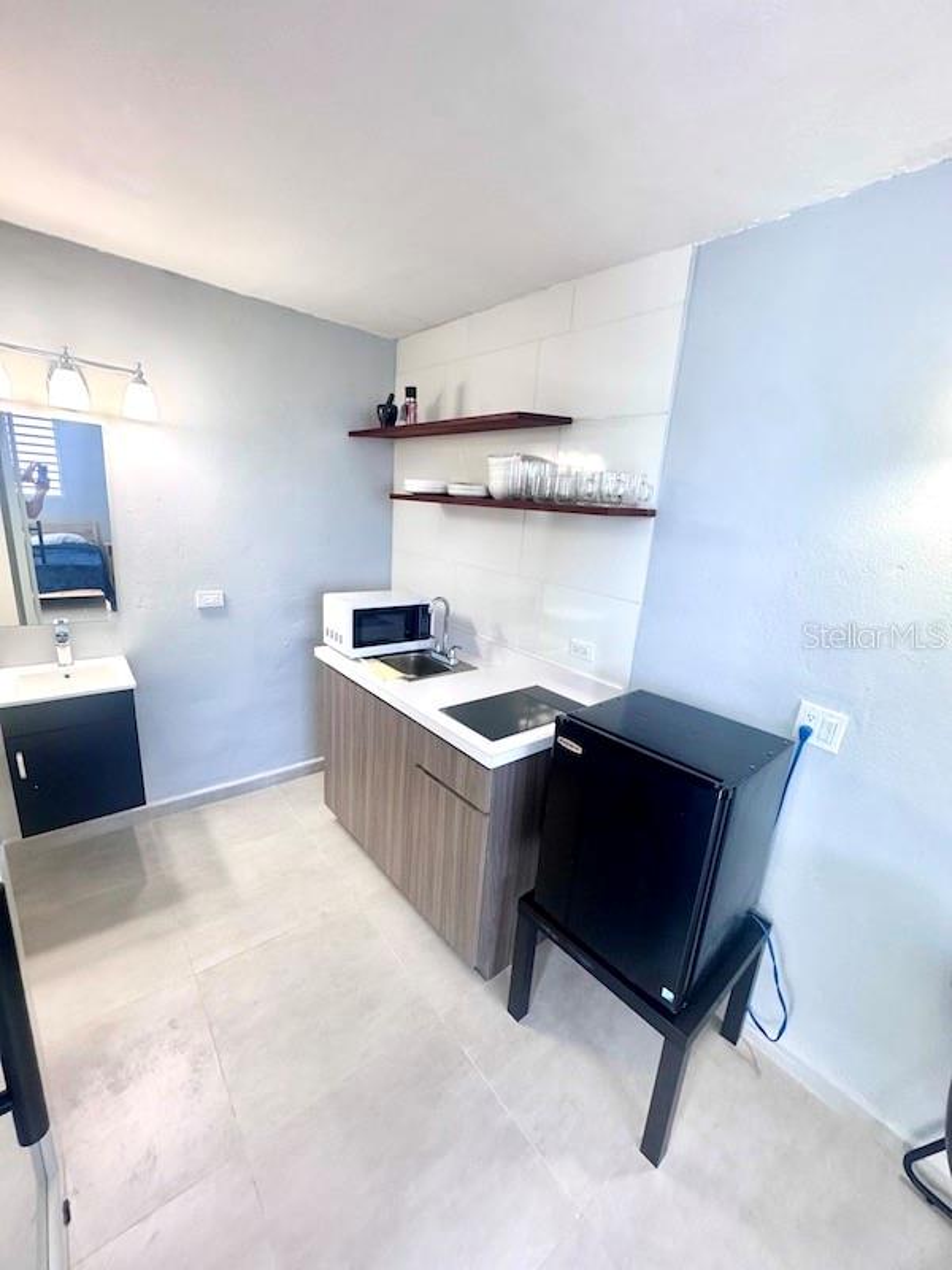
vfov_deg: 102.1
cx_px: 476
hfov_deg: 85.7
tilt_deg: -14.6
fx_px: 513
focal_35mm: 14
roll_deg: -4.5
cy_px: 635
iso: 250
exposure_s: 1/120
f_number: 2.2
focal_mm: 2.22
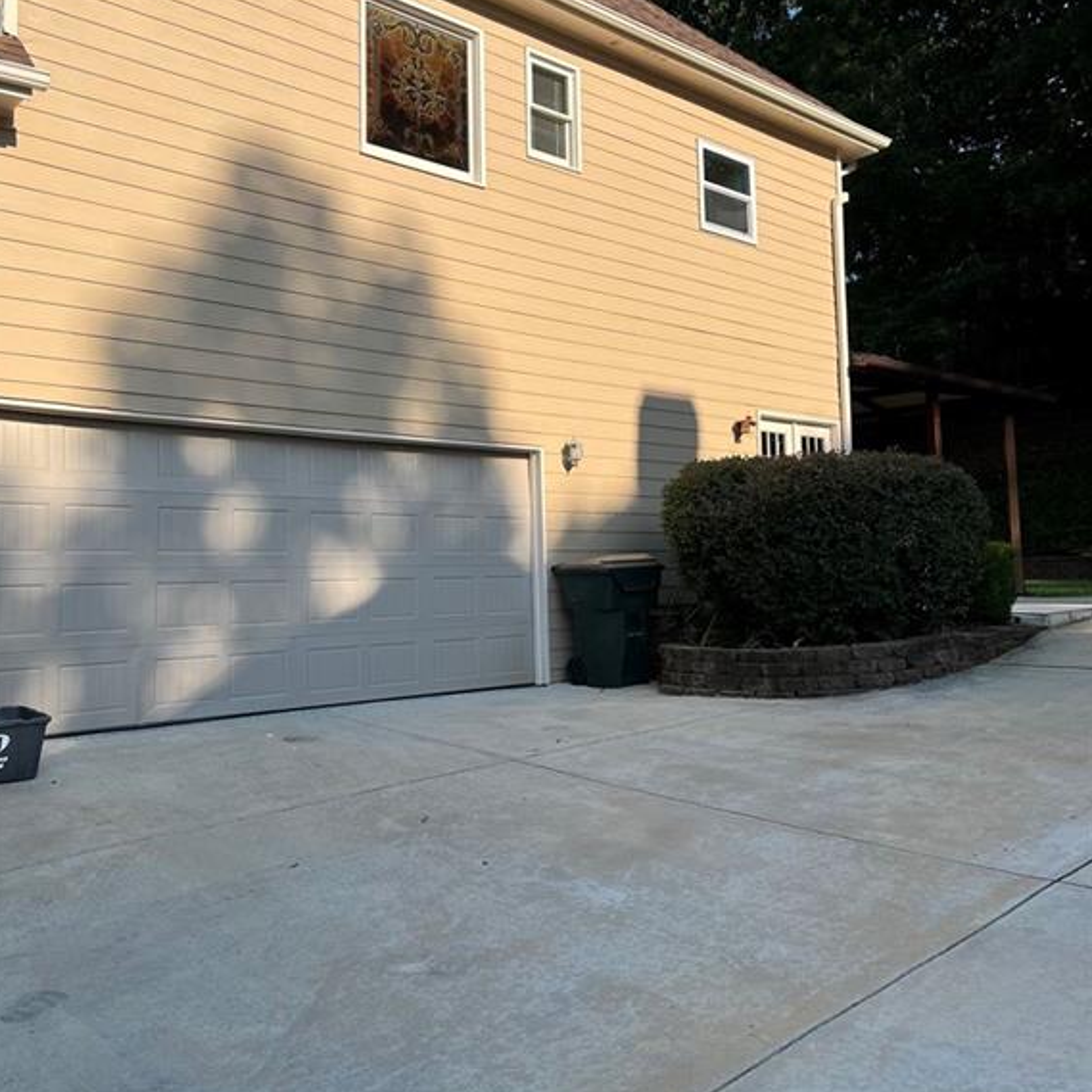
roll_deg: +1.5
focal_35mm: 31
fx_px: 1106
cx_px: 541
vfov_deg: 52.4
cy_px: 470
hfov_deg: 52.5
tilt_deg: +4.4
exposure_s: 1/2825
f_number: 1.6
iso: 50
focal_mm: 5.1
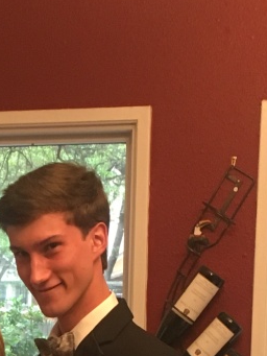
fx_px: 1192
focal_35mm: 116
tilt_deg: -11.1
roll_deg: -0.2
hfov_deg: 12.7
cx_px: 38
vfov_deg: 15.7
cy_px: 524
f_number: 2.2
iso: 125
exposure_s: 1/30
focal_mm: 4.15
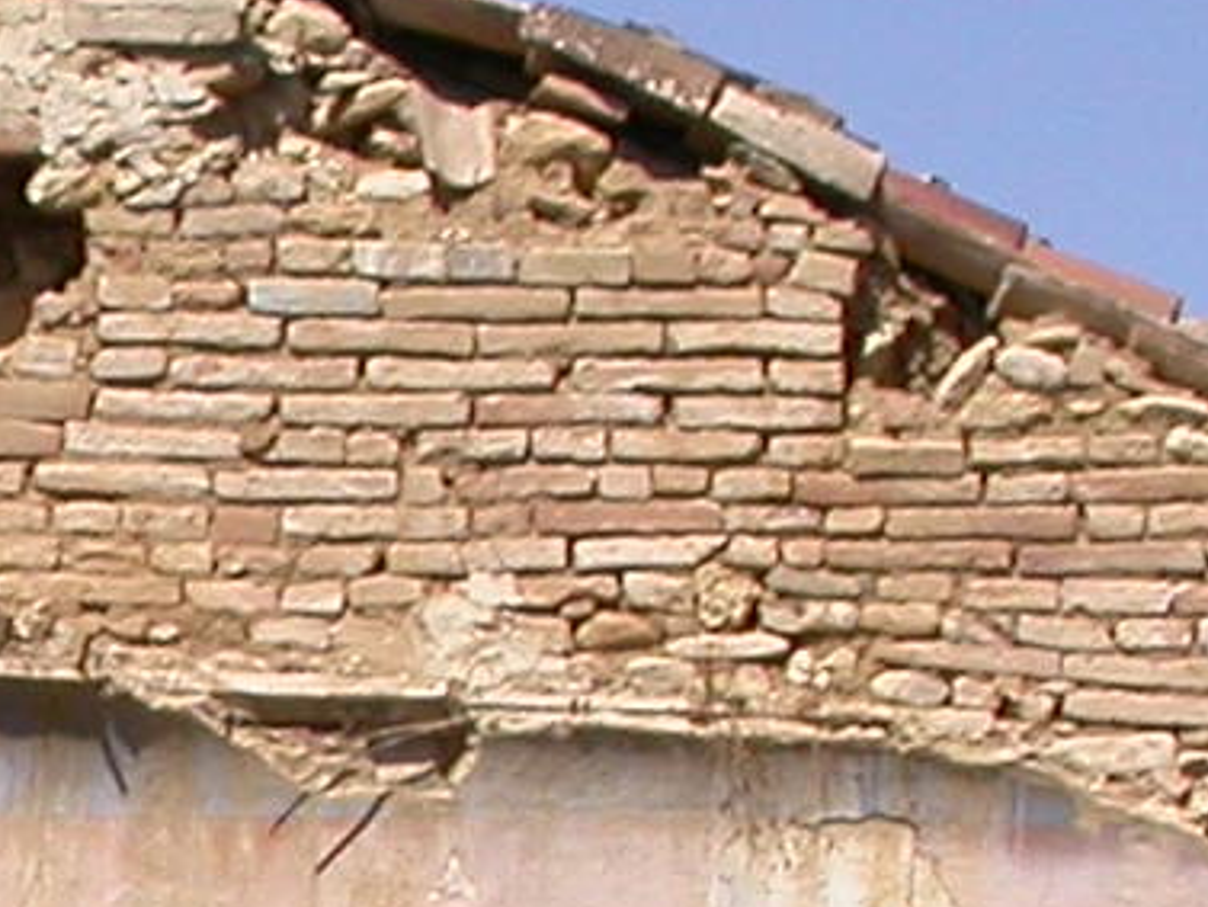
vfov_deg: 6.4
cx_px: -987
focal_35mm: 229
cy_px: 1298
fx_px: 7994
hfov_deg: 8.3
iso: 100
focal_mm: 7.85
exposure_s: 1/402
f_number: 7.5
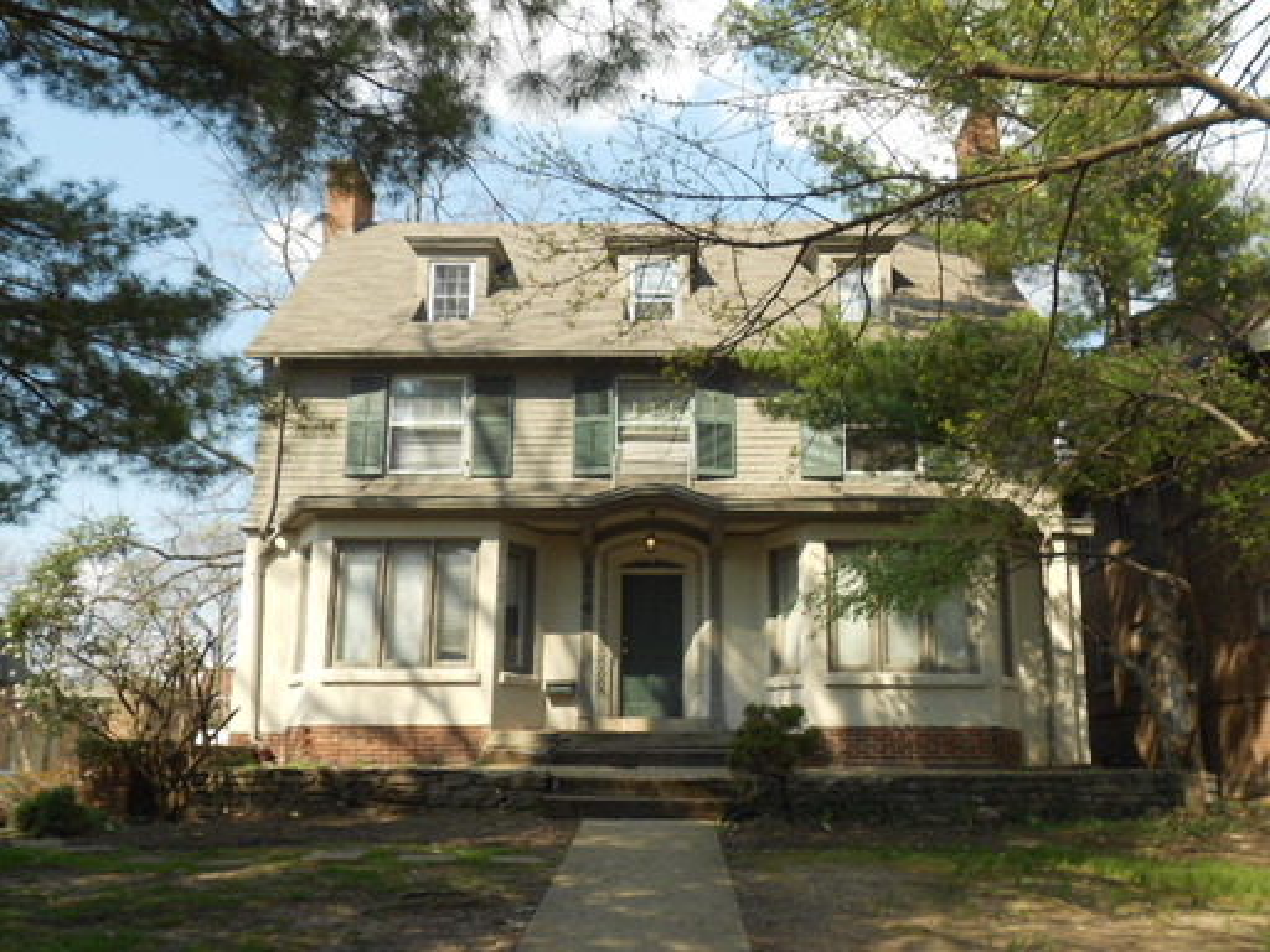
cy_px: 476
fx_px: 1174
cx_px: 635
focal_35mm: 32
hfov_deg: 56.8
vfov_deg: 44.2
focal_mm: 5.8
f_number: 3.6
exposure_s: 1/400
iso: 80
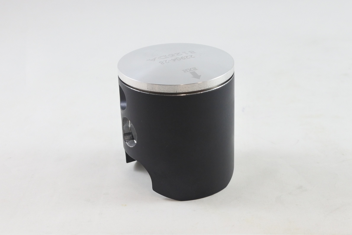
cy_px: 118
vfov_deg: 30.5
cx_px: 176
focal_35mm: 44
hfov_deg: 44.5
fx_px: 430
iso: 560
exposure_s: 1/125
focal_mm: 16.5
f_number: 4.5
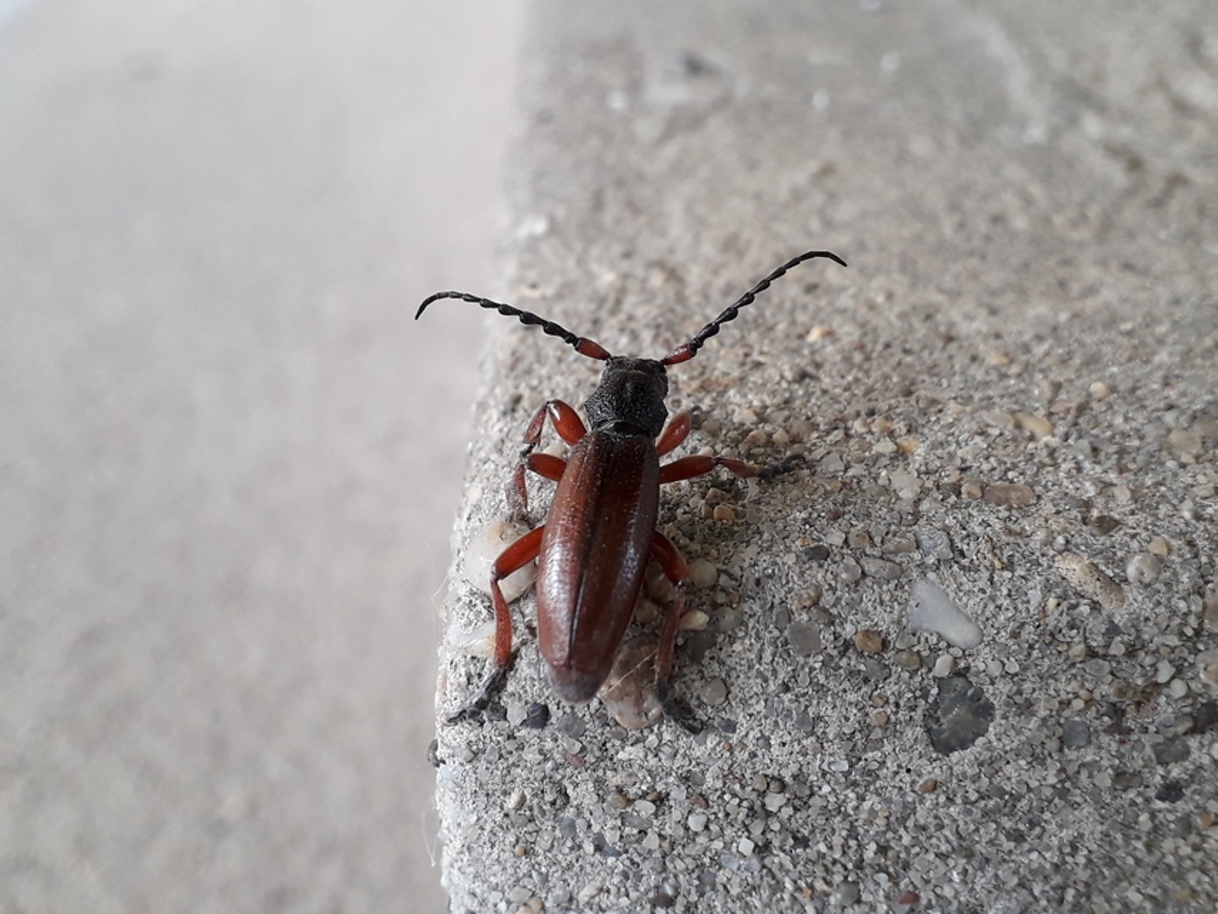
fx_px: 950
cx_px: 609
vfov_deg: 51.4
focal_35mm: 27
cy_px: 457
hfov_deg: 65.3
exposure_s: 1/50
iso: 64
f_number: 1.9
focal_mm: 3.6
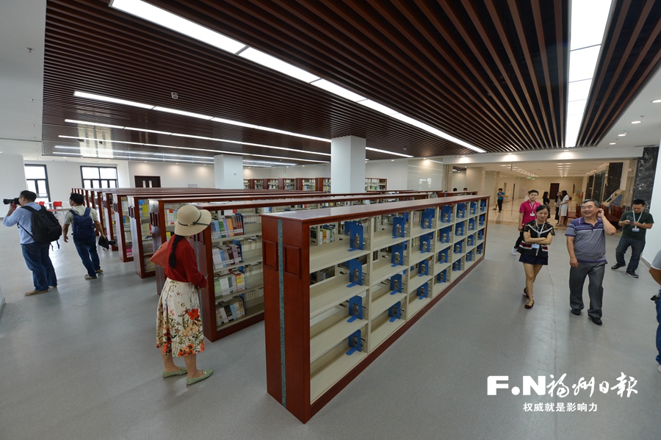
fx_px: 257
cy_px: 220
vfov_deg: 81.1
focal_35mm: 14
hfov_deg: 104.3
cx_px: 330
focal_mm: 14
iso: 1000
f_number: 5
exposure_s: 1/200
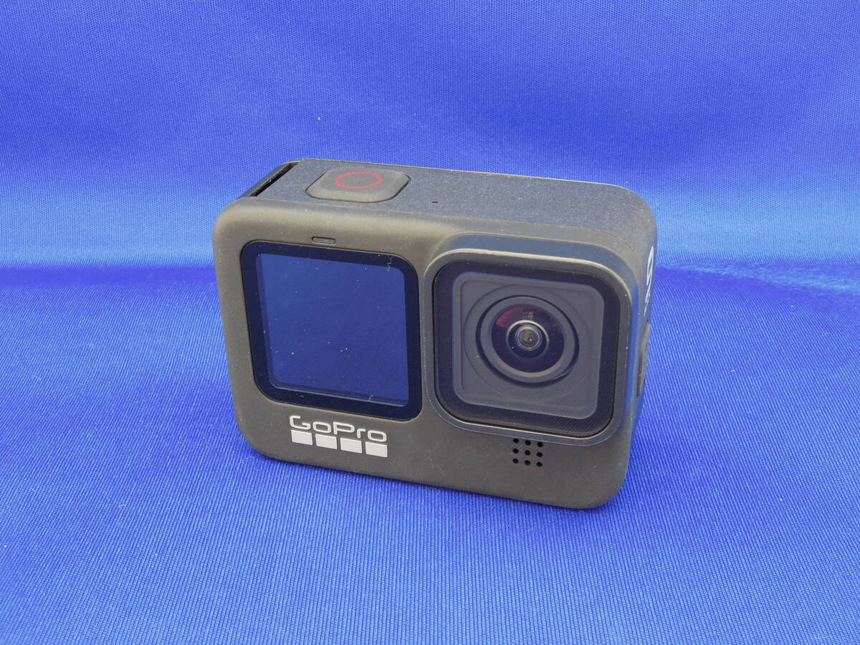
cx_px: 430
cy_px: 322
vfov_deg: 32.2
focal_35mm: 45
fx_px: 1118
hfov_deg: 42.1
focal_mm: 8.1
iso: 160
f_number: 8
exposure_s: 1.6
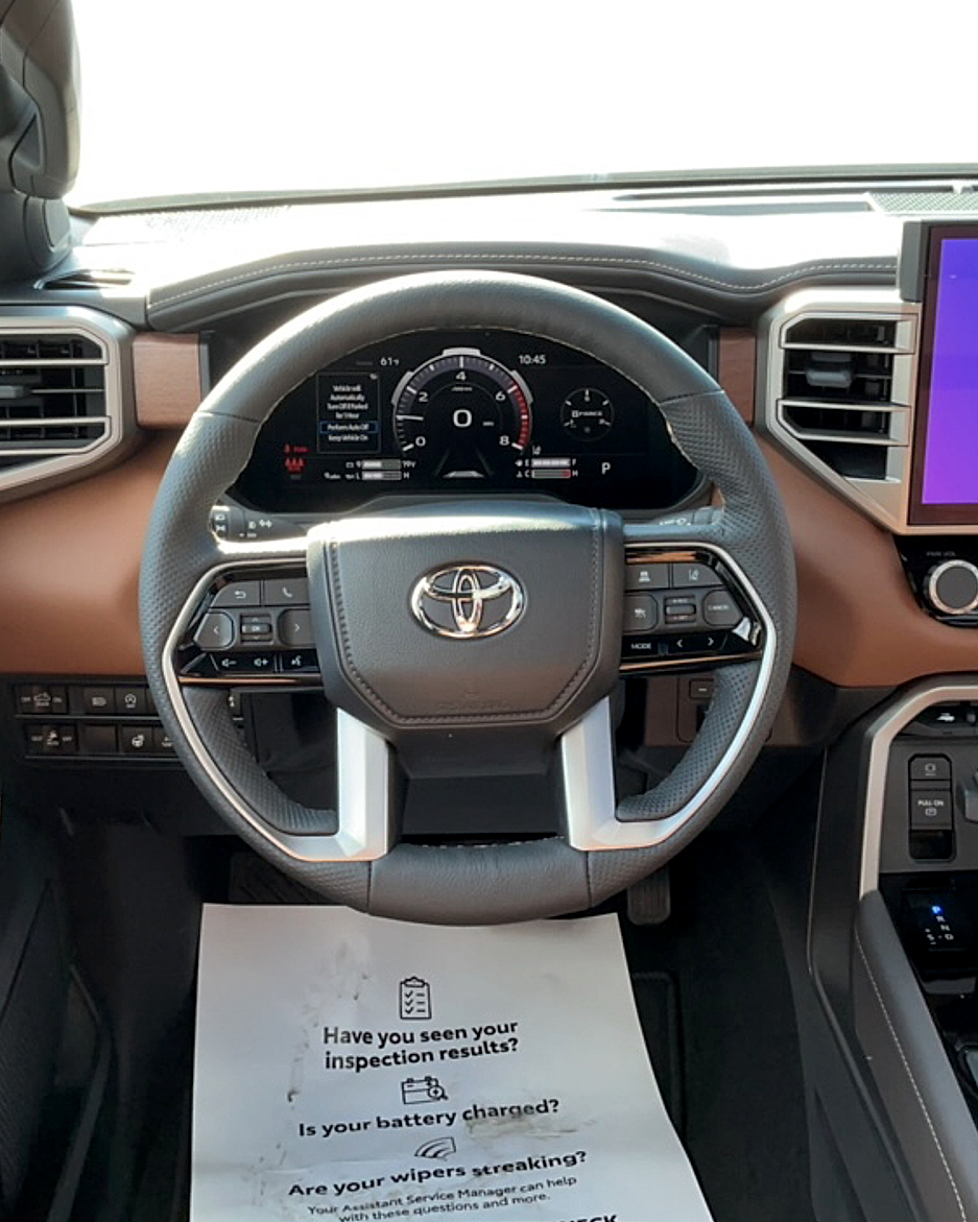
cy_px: 622
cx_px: 483
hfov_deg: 37.3
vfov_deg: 45.8
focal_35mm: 40
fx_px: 1447
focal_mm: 3
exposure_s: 1/60
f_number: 1.8
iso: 32
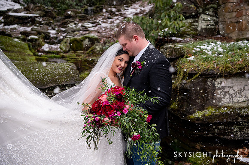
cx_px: 128
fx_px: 349
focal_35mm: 50
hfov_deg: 39.3
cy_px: 83
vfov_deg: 26.7
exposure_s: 1/2500
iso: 2500
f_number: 3.5
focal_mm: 48
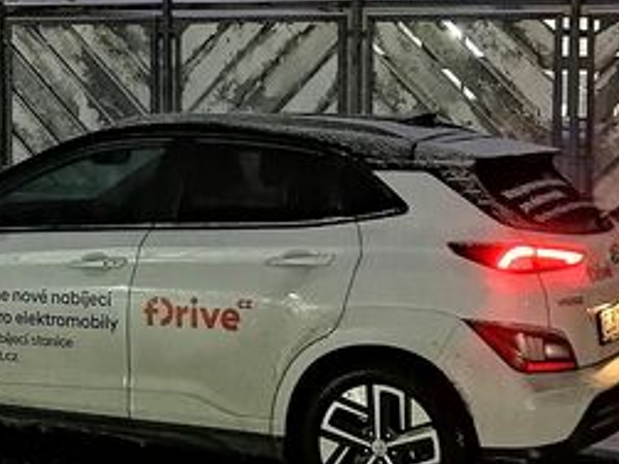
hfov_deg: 21.7
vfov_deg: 16.5
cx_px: 111
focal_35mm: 89
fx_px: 1591
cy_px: 158
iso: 1000
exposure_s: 3
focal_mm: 5.3
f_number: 1.8
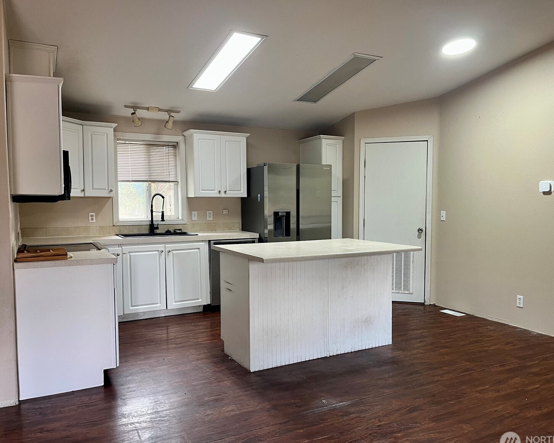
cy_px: 228
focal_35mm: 28
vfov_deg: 51.5
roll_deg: +0.8
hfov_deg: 62.2
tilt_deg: -3.8
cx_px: 293
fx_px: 459
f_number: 1.6
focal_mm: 5.1
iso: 100
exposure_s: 1/60
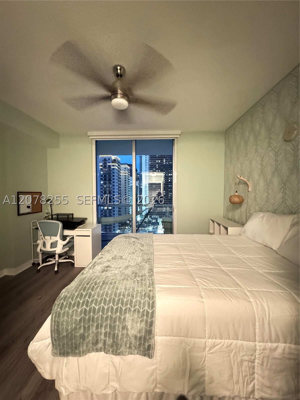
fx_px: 162
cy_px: 200
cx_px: 150
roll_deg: +0.6
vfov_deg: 102.1
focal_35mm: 14
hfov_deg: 85.7
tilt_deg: -3.4
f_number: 2.2
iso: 2500
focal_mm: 2.22
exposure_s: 1/24
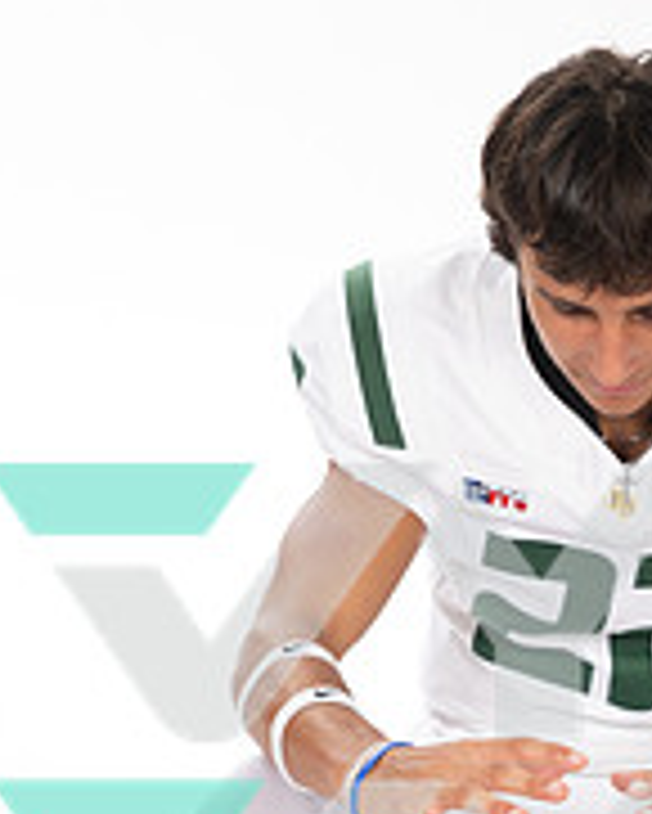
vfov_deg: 11.6
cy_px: 922
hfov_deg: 9.4
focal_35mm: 163
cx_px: 656
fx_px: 3928
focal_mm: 70
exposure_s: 1/400
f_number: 8
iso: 640
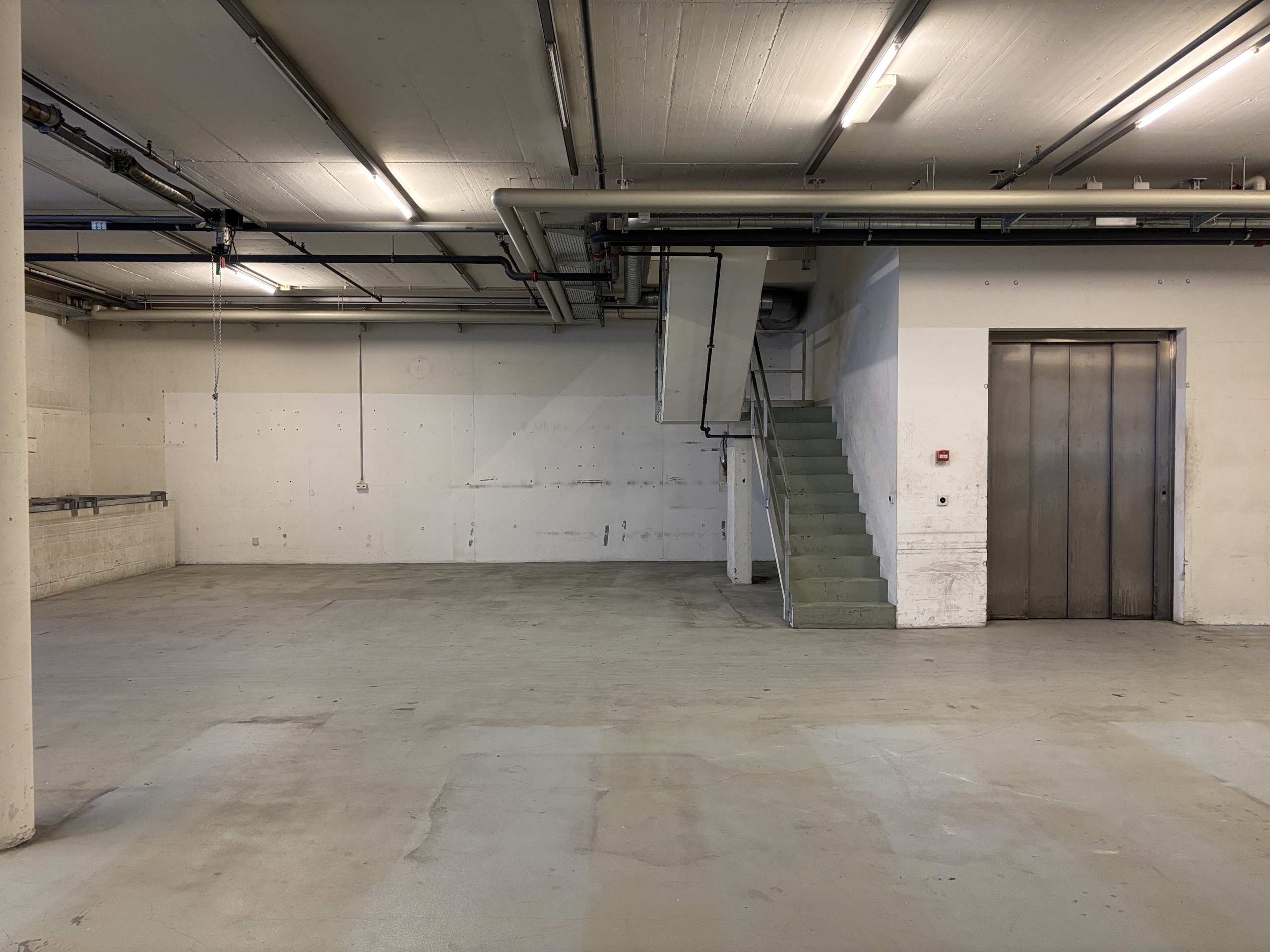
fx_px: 954
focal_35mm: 26
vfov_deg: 53.1
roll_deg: -0.1
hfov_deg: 67.3
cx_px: 635
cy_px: 476
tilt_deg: -0.7
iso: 200
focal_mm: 5.96
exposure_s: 1/50
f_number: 1.6
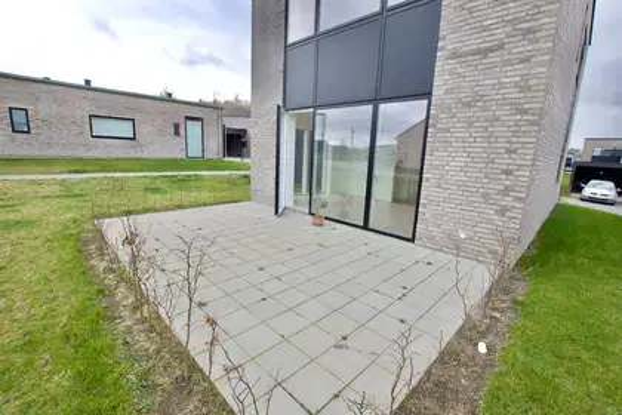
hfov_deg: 100.4
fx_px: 259
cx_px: 311
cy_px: 208
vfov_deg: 77.3
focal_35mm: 15
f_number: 8
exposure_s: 1/60
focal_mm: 10
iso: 100
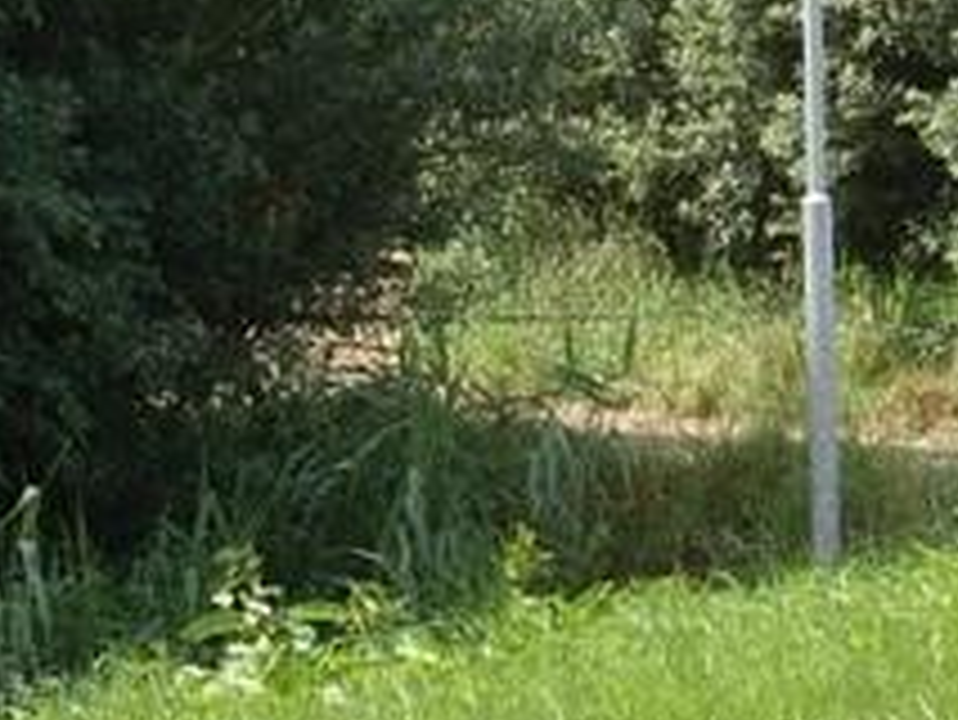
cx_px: 850
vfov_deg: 12.6
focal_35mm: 114
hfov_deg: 17.0
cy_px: -184
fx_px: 3157
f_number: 2.8
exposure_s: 1/500
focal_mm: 7.9
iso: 64
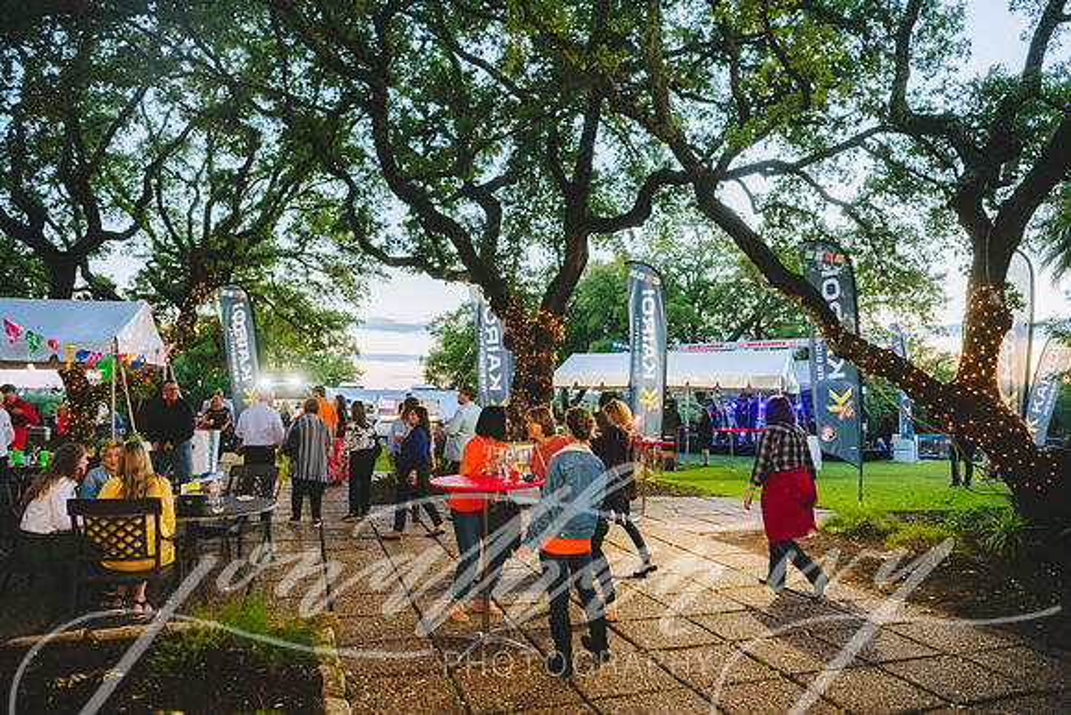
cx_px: 536
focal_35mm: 24
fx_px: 714
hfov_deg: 73.7
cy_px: 358
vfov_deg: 53.2
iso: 800
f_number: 3.5
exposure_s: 1/100
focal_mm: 24
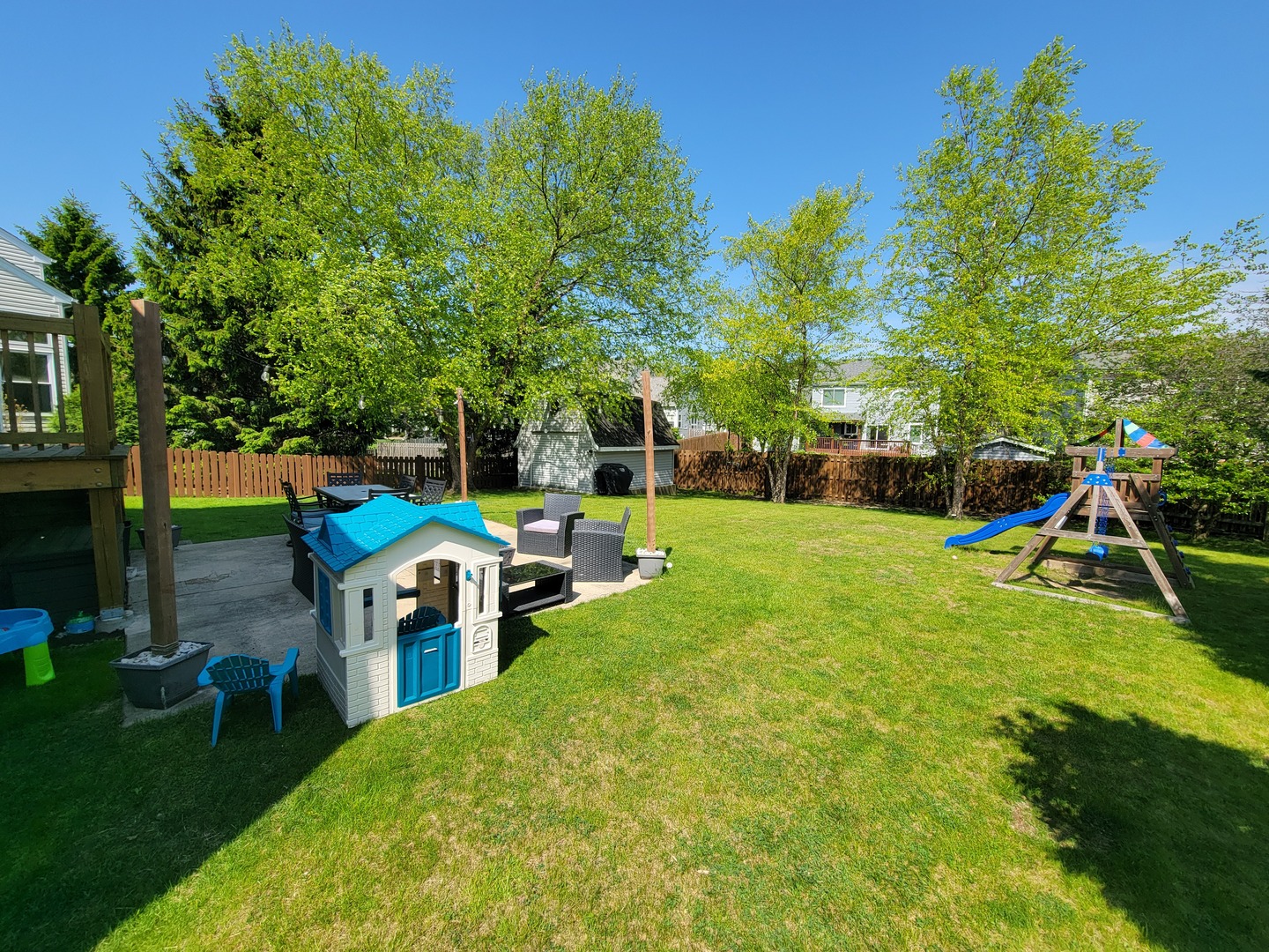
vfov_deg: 89.9
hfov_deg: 106.2
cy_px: 476
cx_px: 634
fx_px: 477
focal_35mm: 13
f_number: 2.2
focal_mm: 2.2
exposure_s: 1/1126
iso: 50
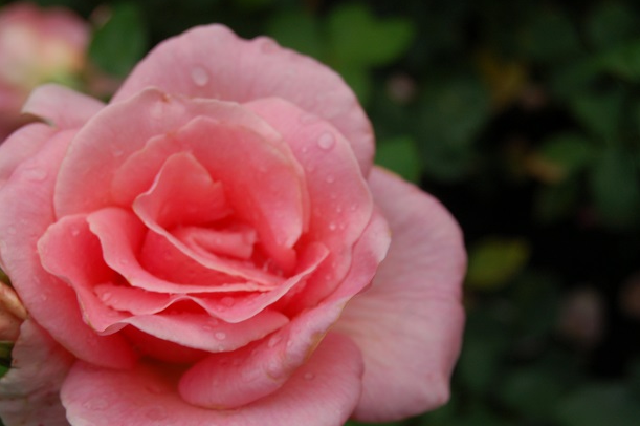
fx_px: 1243
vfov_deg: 19.4
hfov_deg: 28.8
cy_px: 234
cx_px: 258
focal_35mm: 70
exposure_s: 1/160
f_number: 6.3
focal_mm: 38
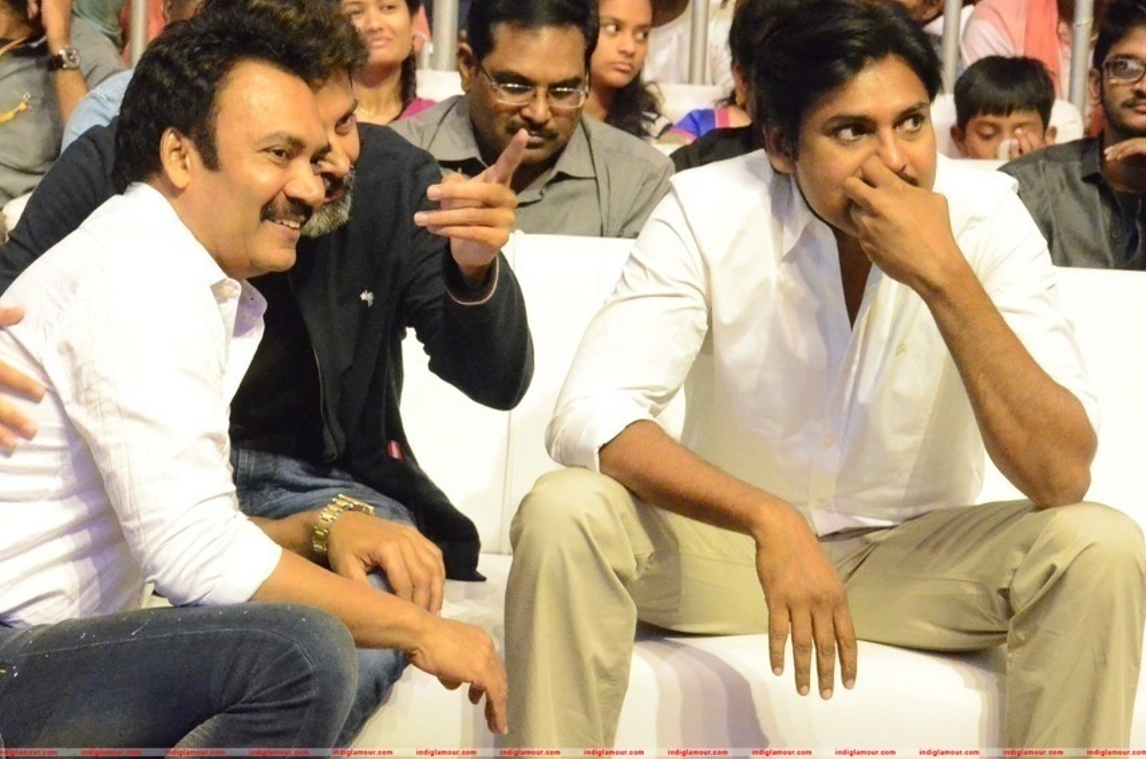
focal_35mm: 145
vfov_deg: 9.4
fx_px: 4595
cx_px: 446
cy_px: 381
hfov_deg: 14.2
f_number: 8
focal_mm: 75
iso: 12800
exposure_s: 1/100
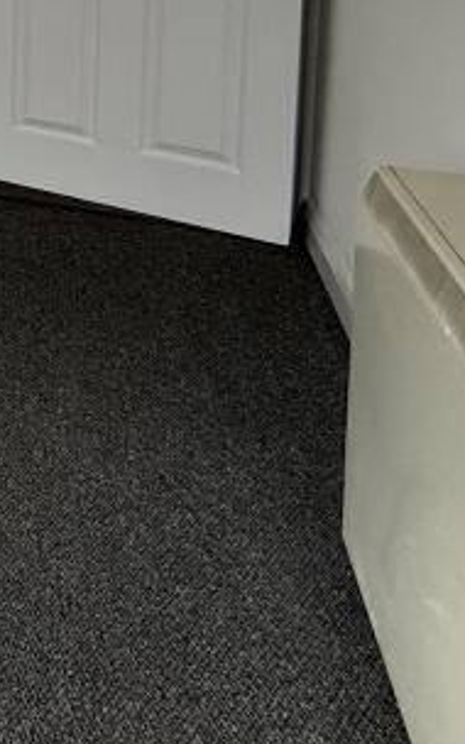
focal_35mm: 50
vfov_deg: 34.6
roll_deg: +2.8
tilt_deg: -4.7
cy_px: -81
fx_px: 1014
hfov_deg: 14.6
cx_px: -680
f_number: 2.2
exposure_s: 1/99
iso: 80
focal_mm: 2.22
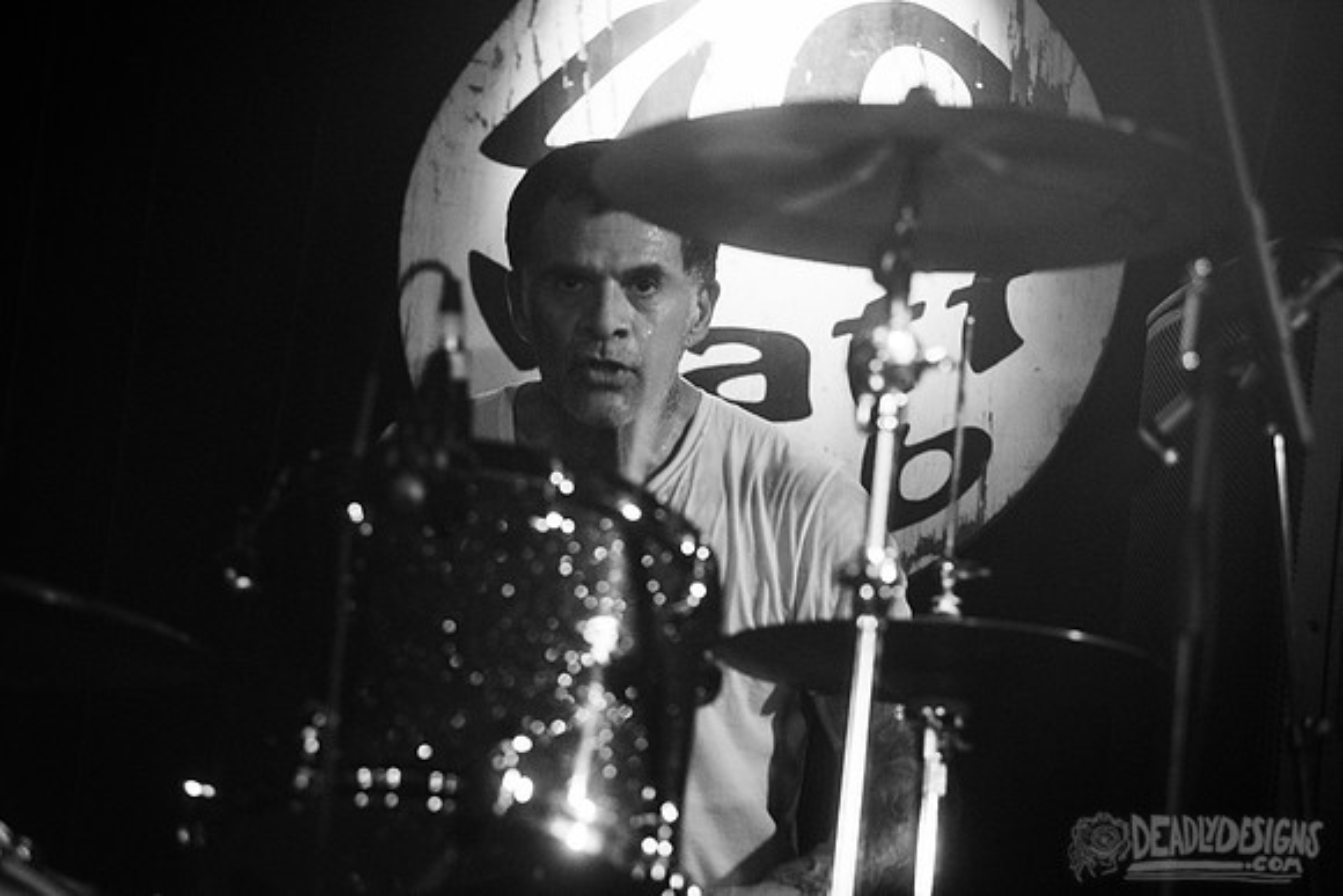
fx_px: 5037
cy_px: 448
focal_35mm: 135
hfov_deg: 15.2
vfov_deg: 10.2
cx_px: 672
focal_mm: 135
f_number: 3.2
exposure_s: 1/125
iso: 3200
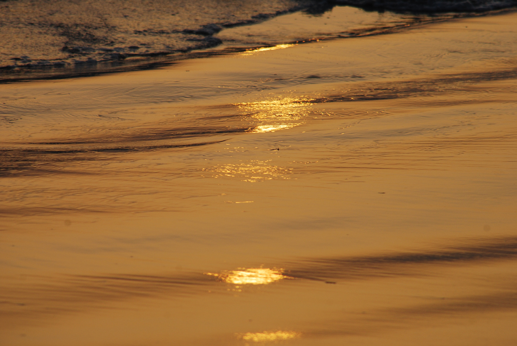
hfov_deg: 4.6
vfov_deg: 3.1
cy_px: 173
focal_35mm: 450
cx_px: 258
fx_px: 6470
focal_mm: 300
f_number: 10
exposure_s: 1/200
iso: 200
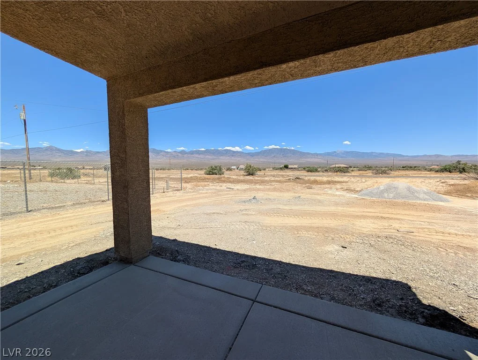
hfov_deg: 110.5
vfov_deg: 94.6
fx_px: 166
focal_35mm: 12
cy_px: 180
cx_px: 239
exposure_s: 1/2786
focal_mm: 2.02
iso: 50
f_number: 1.7
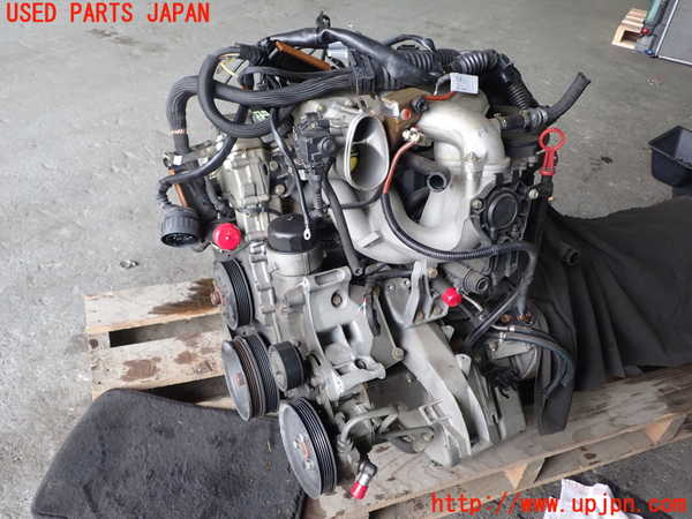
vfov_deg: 46.8
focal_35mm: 30
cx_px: 346
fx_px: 600
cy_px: 260
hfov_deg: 60.0
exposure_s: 1/60
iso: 200
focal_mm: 5.4
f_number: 2.3
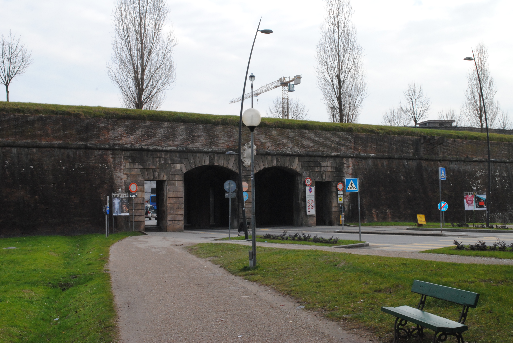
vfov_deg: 25.8
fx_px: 749
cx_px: 256
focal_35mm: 52
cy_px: 172
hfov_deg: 37.8
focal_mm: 35
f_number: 20
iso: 800
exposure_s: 1/200
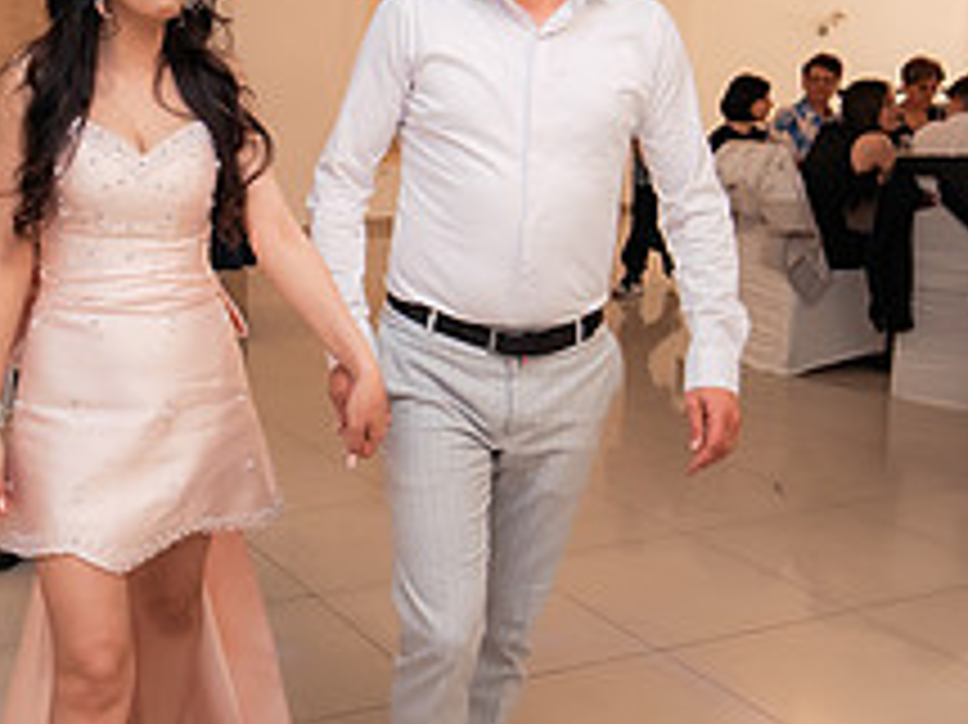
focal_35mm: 48
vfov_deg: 30.1
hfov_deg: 37.7
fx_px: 1342
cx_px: 148
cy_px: 280
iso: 2000
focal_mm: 15
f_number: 2.8
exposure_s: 1/200
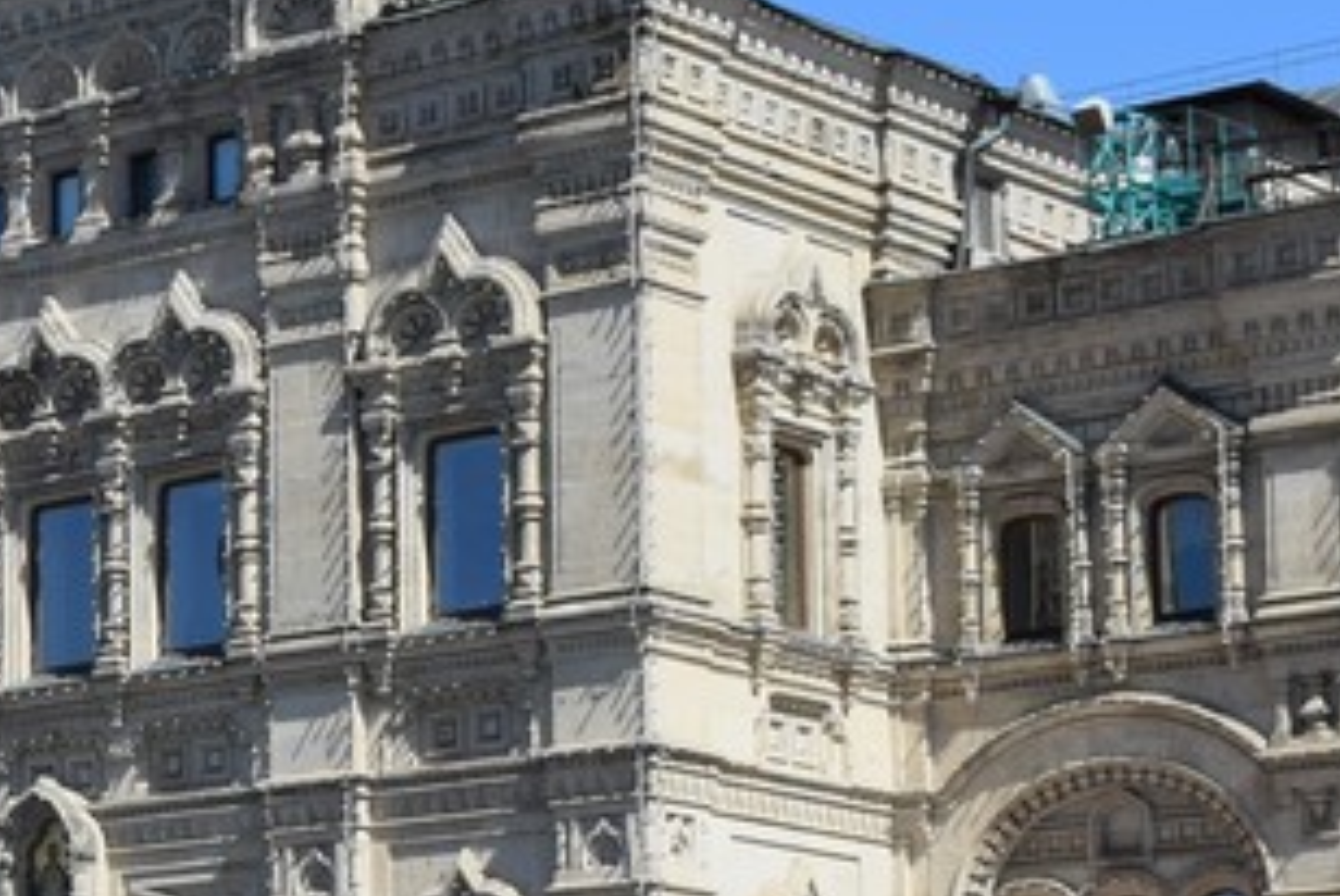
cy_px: 1053
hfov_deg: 15.0
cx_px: -483
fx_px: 4801
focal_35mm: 129
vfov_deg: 10.5
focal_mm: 23
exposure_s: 1/400
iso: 200
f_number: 10
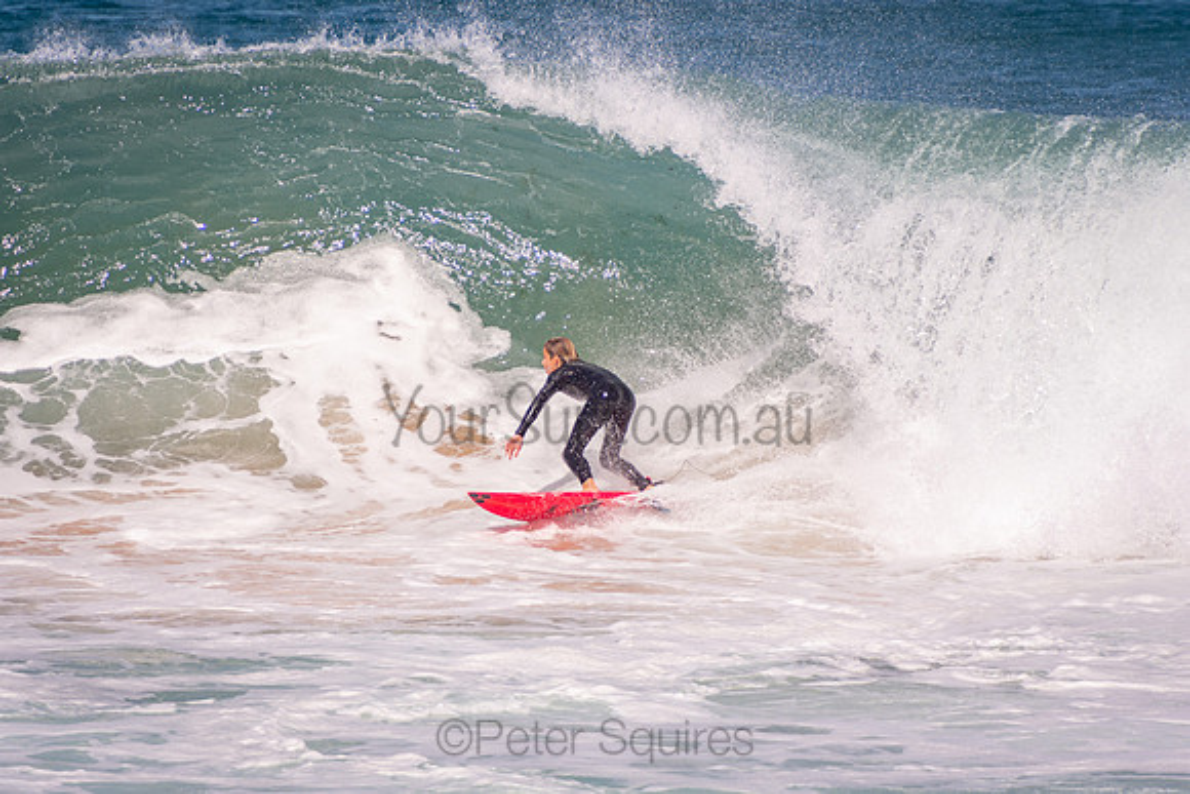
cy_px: 397
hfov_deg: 3.4
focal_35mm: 600
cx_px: 595
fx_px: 19837
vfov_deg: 2.3
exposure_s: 1/1250
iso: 180
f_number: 5.6
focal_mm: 400
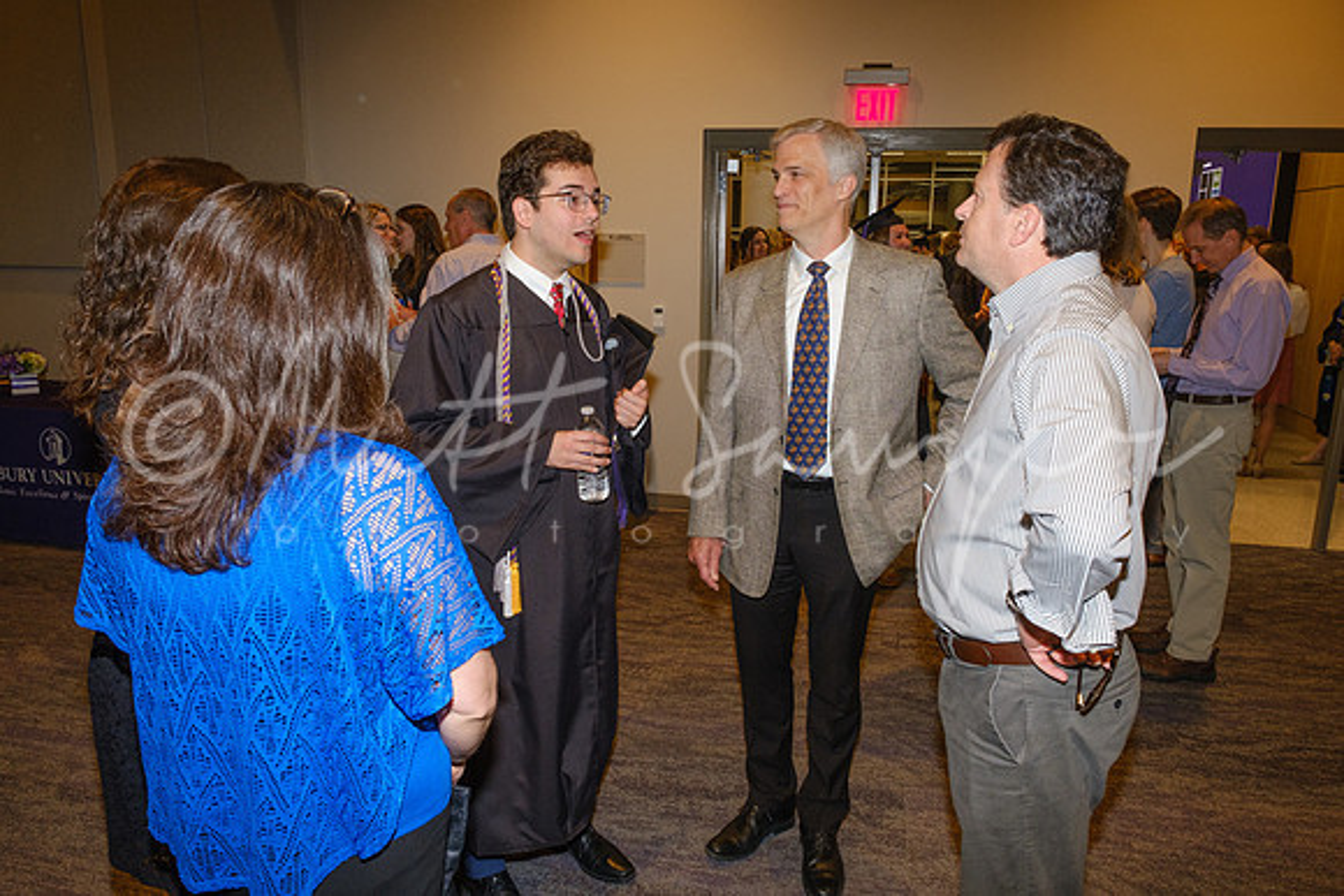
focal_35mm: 24
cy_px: 448
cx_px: 672
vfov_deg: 53.2
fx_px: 896
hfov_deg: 73.7
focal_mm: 16
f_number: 9
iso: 1600
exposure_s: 1/60
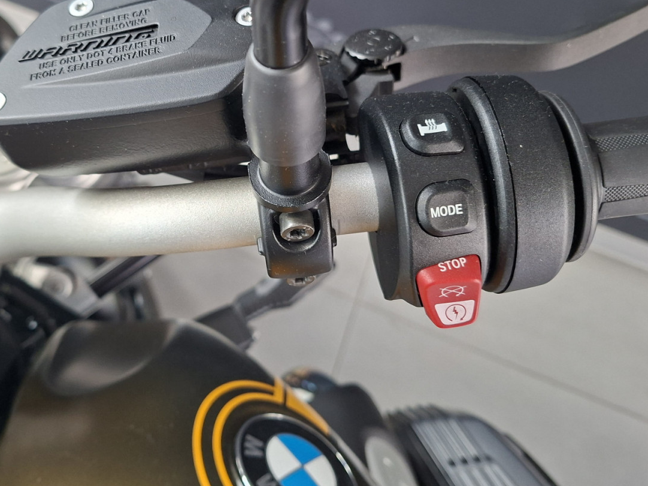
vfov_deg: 40.9
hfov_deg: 53.3
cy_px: 138
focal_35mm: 34
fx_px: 637
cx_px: 242
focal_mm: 5.54
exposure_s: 1/100
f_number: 1.8
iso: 250
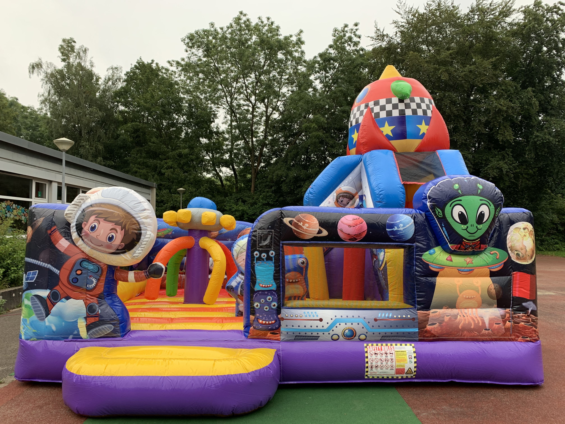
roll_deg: +0.5
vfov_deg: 53.1
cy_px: 212
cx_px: 282
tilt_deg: +2.7
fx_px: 424
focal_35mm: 26
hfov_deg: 67.3
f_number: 1.8
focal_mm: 4.25
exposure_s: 1/121
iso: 25
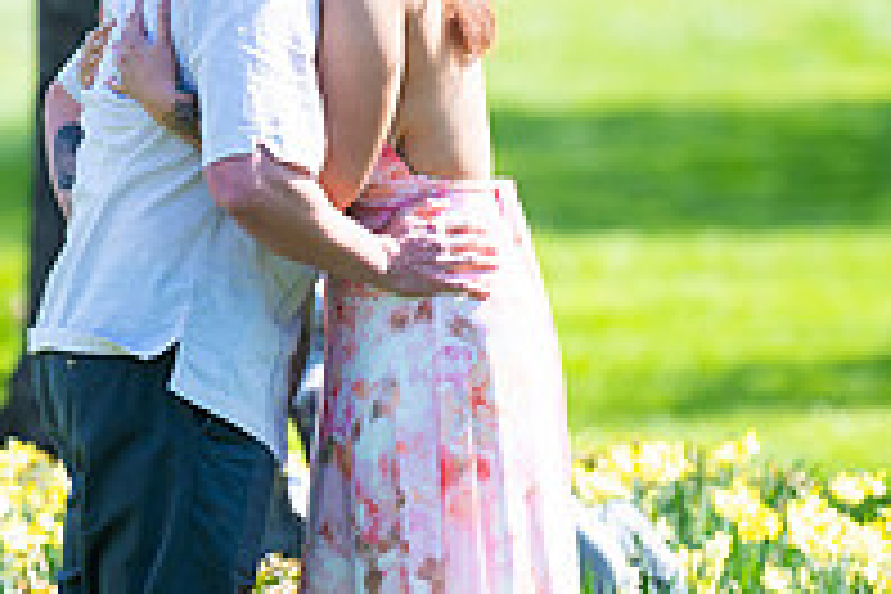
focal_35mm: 635
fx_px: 15715
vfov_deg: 2.2
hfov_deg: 3.2
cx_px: 251
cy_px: 170
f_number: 3.2
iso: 200
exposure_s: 1/2500
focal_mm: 200
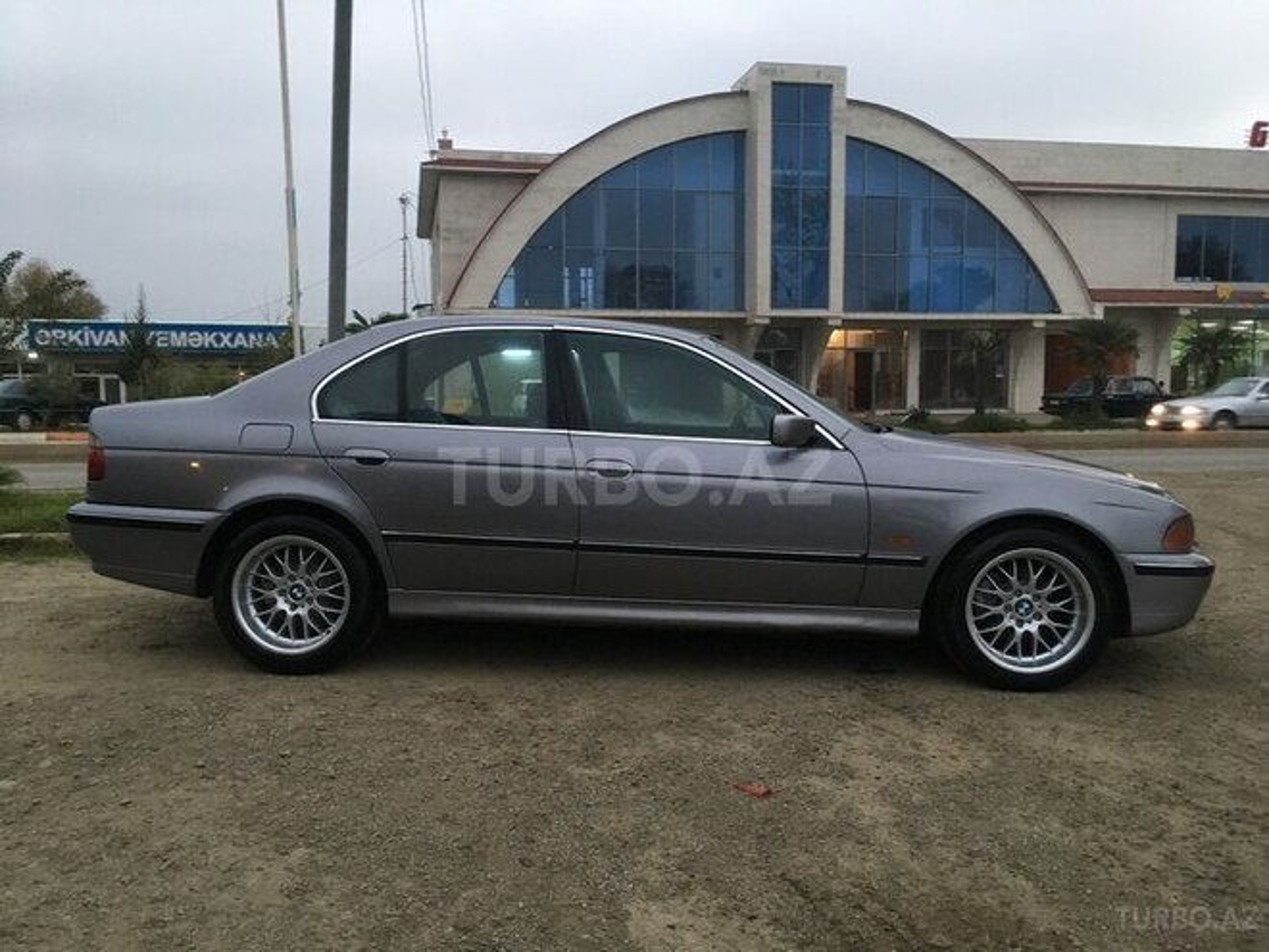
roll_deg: +1.1
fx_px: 1063
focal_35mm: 29
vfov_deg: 48.2
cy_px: 476
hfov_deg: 61.7
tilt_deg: -4.7
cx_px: 634
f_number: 2.2
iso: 125
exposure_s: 1/33
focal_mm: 4.15
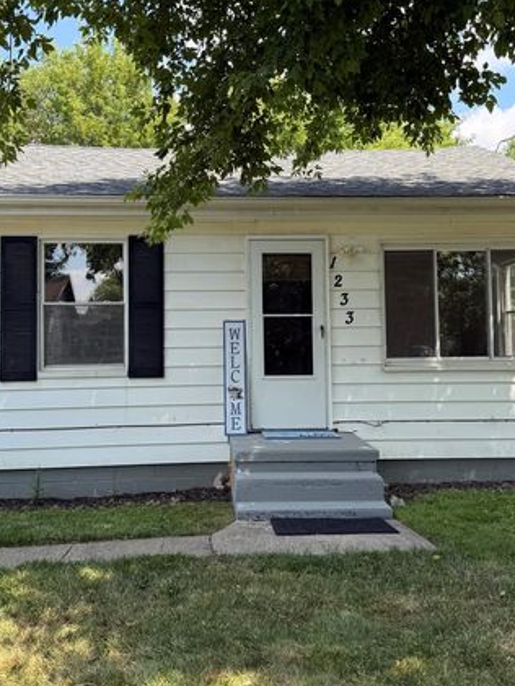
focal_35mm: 38
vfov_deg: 48.9
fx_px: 753
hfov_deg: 37.7
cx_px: 271
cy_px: 315
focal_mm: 6.76
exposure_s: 1/955
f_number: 1.78
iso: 80
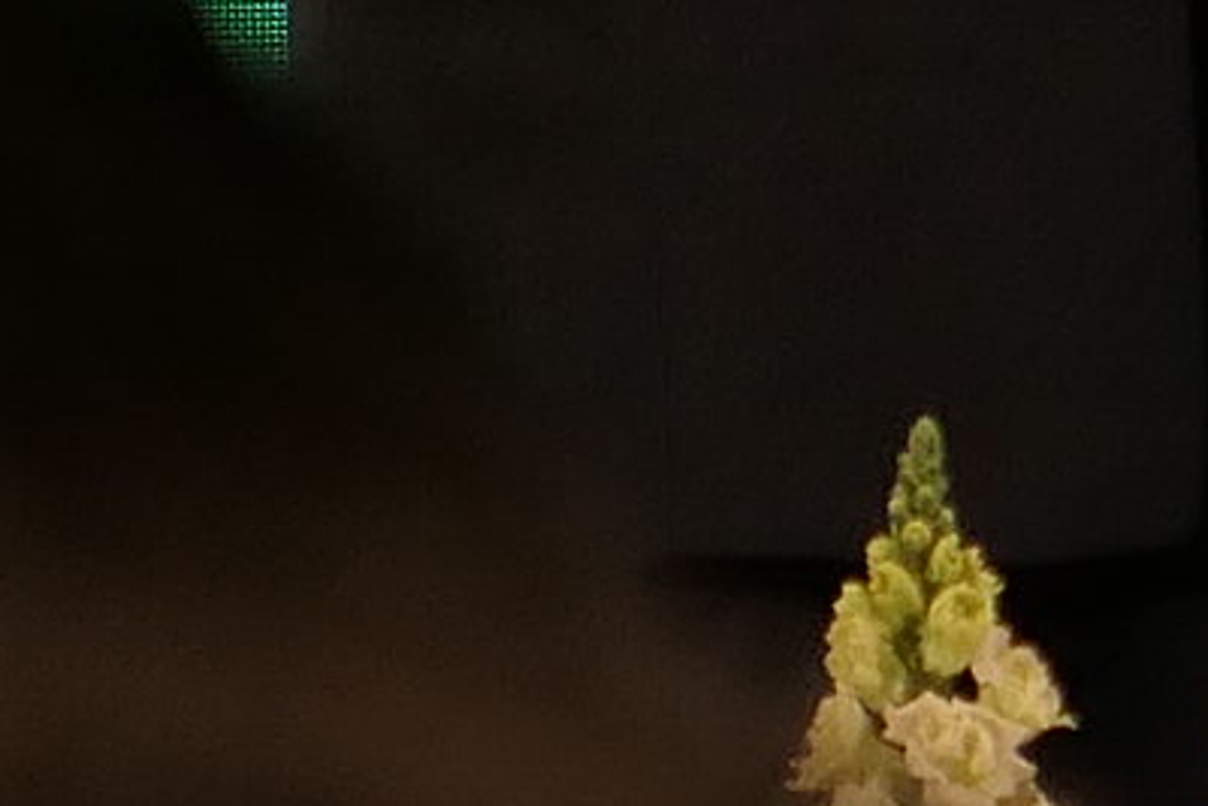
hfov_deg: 2.6
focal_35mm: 800
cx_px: 2618
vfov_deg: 1.7
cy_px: -1576
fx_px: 26853
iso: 250
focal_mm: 26.4
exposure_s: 1/125
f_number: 2.8
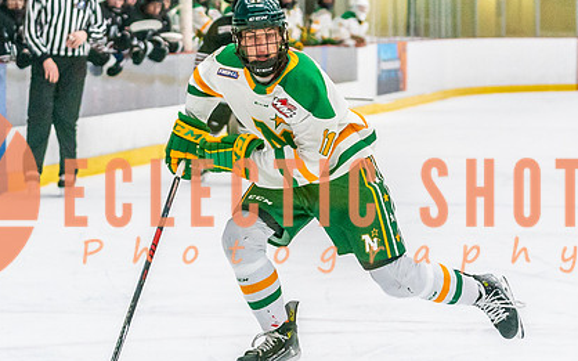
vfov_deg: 7.1
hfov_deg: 11.4
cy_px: 141
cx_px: 348
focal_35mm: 184
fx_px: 2898
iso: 3200
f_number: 2.8
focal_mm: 70
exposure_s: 1/1250
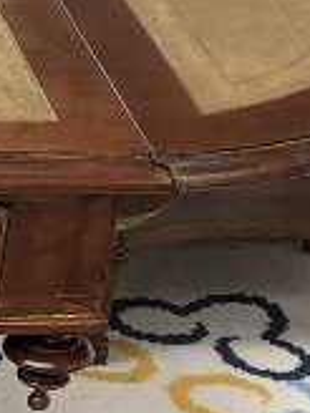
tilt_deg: -34.9
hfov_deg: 6.5
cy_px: 682
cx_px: -653
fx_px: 2448
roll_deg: +0.2
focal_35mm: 205
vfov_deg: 9.3
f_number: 1.8
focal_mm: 3.99
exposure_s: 1/262
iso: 20
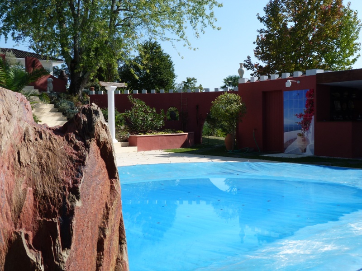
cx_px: 181
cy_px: 136
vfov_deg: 37.7
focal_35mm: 38
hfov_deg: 49.0
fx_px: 397
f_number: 5.6
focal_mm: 6.8
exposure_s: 1/250
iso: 80
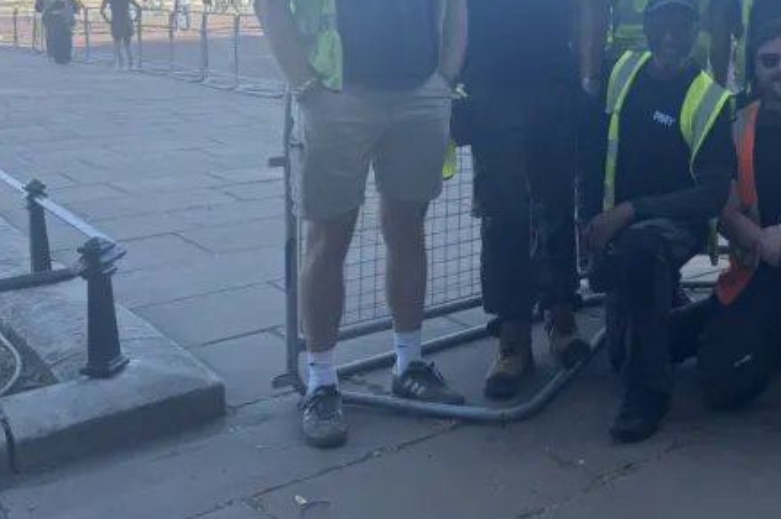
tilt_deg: -2.5
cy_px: 66
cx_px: 672
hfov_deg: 41.7
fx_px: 954
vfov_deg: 29.4
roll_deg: +1.3
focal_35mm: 44
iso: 80
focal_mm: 6.76
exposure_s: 1/1010
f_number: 1.78
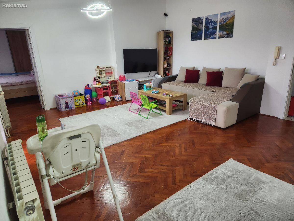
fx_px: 195
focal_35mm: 23
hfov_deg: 73.9
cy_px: 110
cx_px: 147
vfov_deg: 58.9
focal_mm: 5.4
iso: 250
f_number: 1.8
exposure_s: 1/100
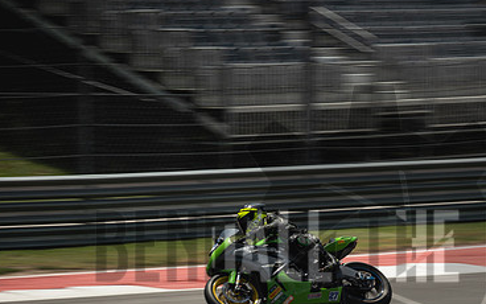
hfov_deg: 8.7
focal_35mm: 241
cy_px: 248
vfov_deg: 5.4
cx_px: 374
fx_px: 3192
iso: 125
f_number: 9
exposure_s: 1/200
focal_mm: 100
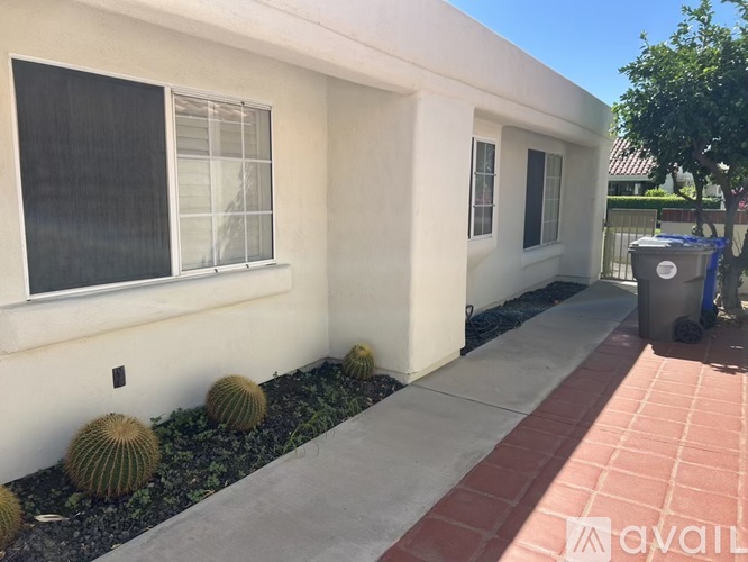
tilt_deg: -8.1
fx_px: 562
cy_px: 281
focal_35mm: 26
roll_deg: +0.6
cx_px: 374
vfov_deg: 53.1
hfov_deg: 67.3
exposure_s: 1/2457
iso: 50
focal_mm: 5.7
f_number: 1.5
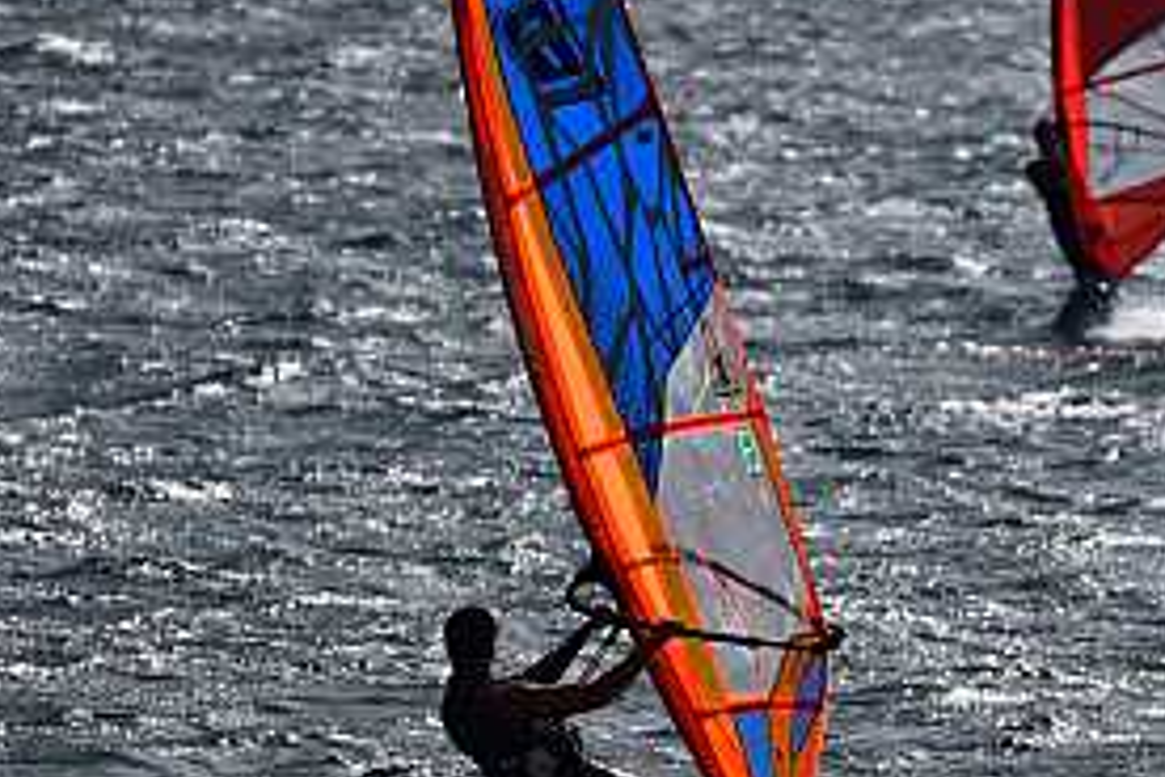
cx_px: 848
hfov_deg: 2.7
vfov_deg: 1.8
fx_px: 24334
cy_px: 528
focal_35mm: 752
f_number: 5.6
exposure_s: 1/2000
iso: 250
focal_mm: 270
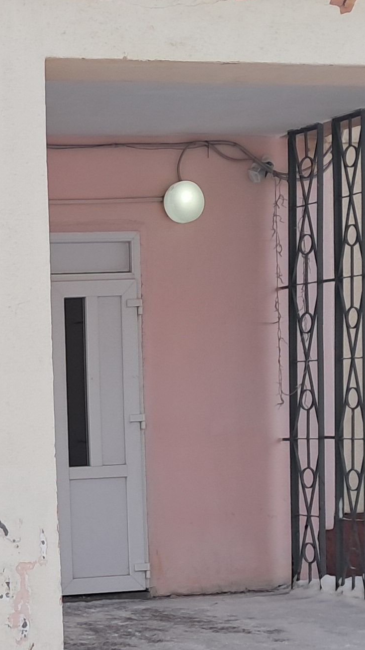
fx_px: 1583
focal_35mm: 92
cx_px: -229
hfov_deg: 12.3
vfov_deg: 23.0
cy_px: 465
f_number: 1.8
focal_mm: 4
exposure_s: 1/120
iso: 50
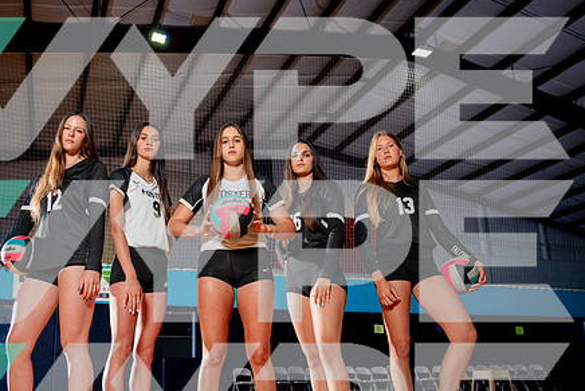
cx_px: 232
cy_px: 252
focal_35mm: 34
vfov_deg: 38.6
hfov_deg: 55.3
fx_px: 553
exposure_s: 1/200
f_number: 4.5
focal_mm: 25
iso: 250
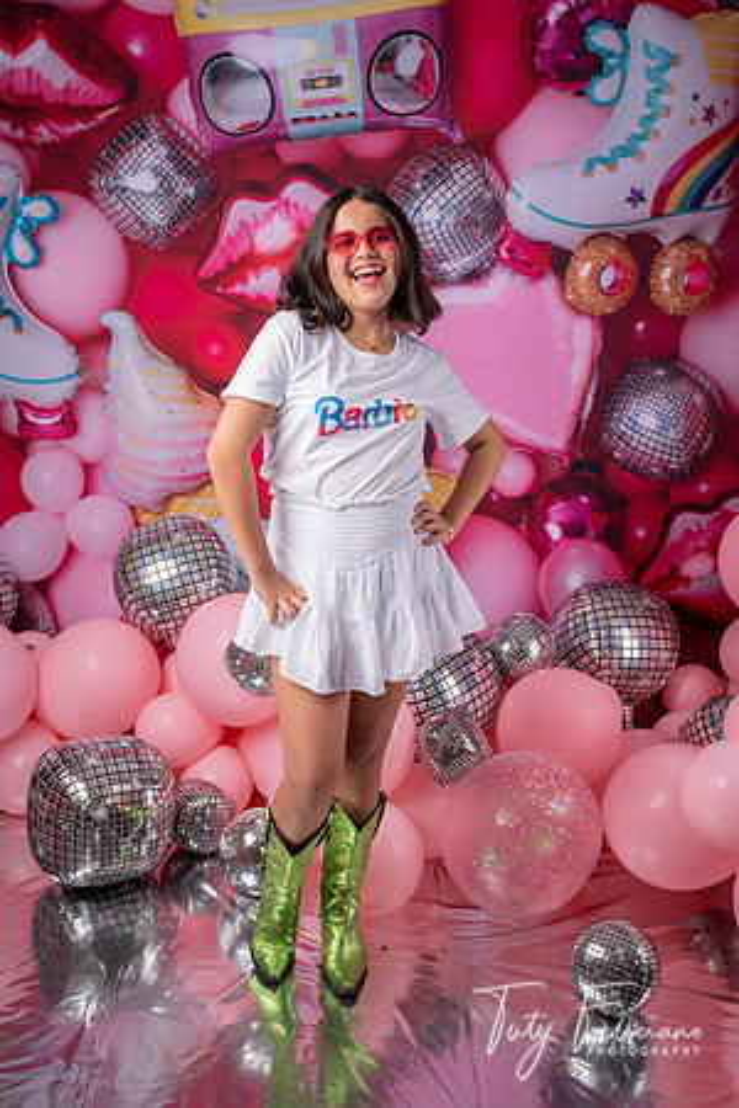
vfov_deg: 48.5
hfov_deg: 33.4
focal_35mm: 40
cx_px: 370
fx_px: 1232
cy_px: 554
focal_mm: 40
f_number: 5
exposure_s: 1/200
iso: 125
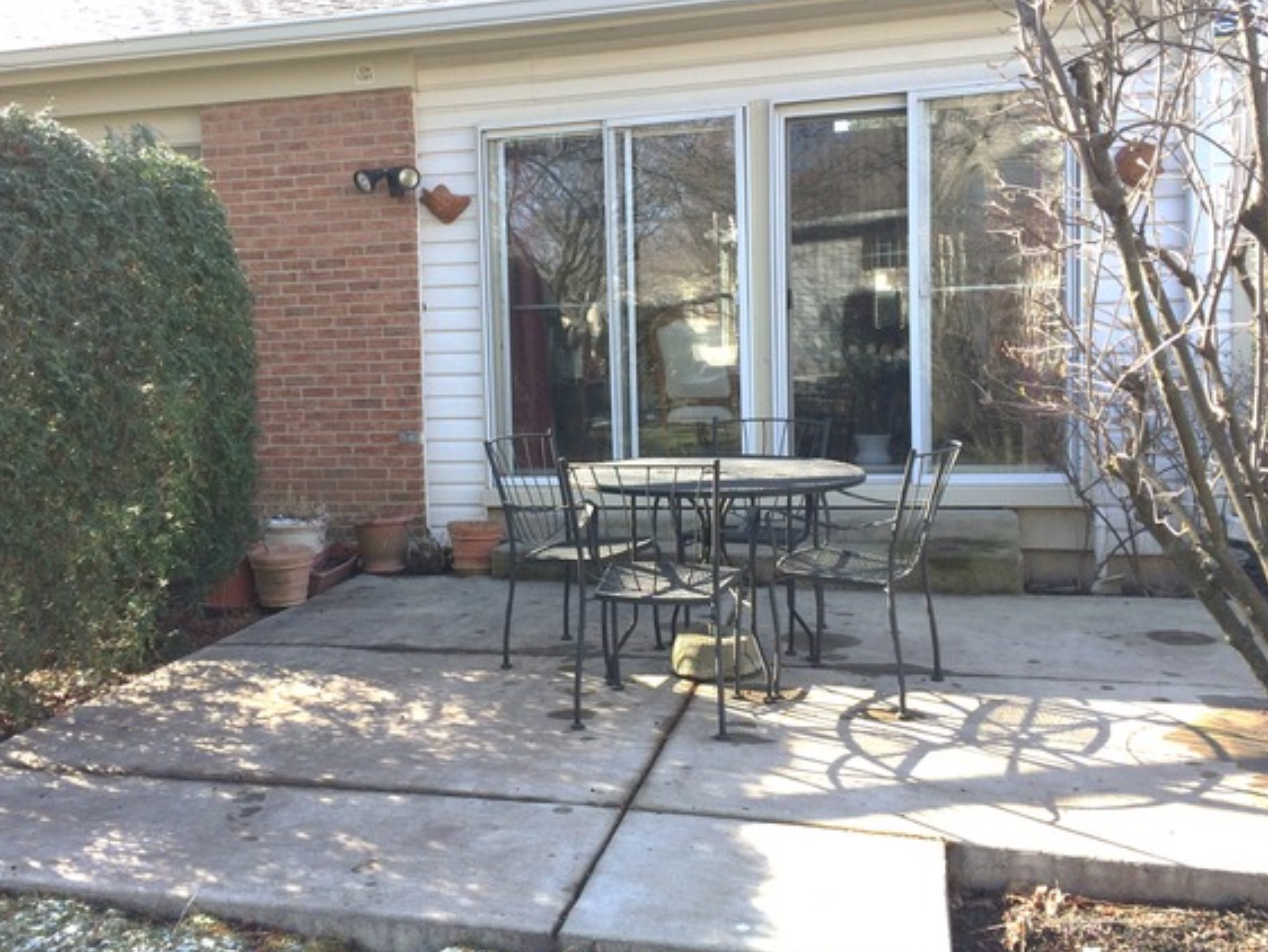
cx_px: 562
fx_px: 1209
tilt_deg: -3.4
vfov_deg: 42.9
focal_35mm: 33
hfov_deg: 55.2
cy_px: 442
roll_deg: +2.5
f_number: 2.2
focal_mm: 4.15
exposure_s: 1/394
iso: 32
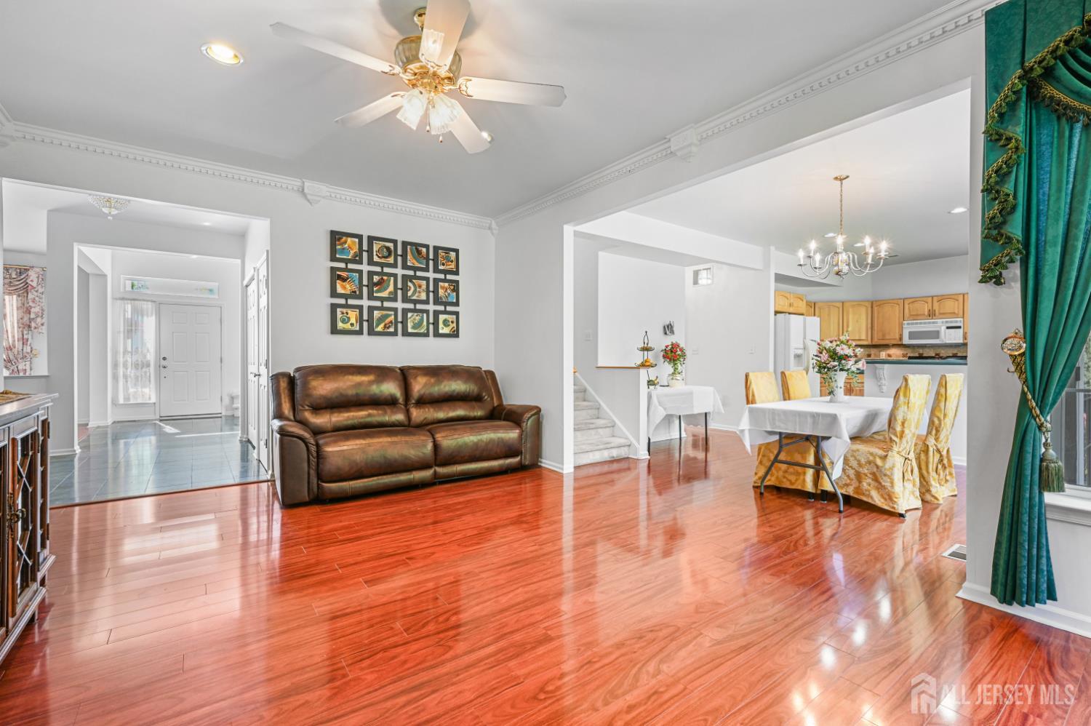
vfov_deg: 73.7
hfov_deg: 96.8
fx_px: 485
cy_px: 363
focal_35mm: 16
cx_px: 546
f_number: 8
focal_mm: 16
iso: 400
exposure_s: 1/6
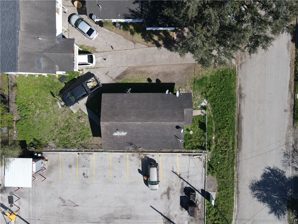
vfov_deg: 56.8
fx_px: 207
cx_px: 149
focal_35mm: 24
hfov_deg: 71.6
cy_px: 112
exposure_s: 1/640
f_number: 2.8
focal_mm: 4.5
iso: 100
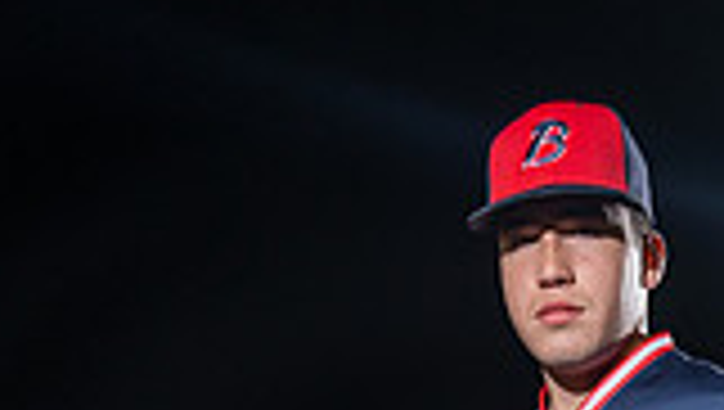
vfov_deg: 12.4
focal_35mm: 79
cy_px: 955
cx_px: 630
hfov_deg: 26.1
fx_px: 1518
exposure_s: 1/125
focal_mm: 27
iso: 200
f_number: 8
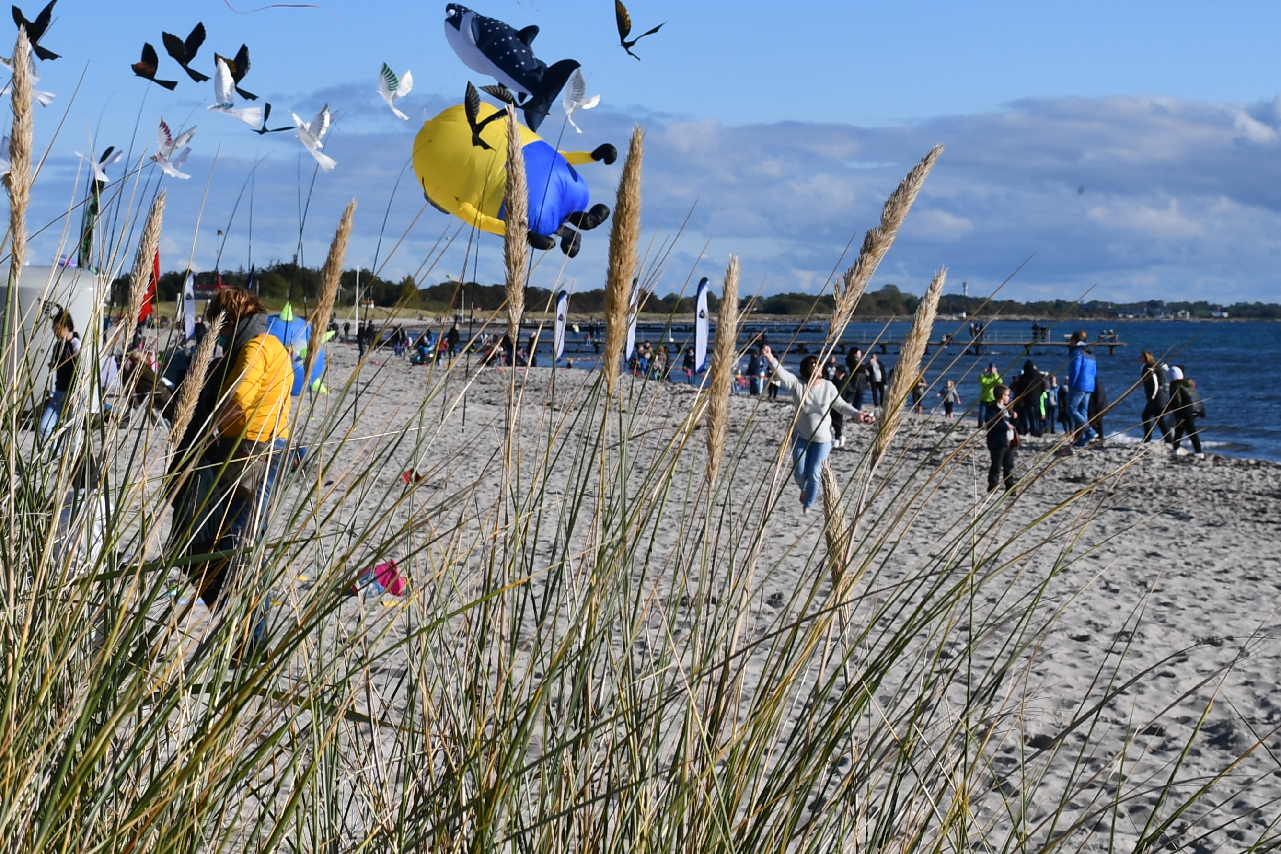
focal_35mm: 100
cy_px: 150
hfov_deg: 20.4
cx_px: 488
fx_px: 3558
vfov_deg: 13.6
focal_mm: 32
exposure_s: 1/400
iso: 100
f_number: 10
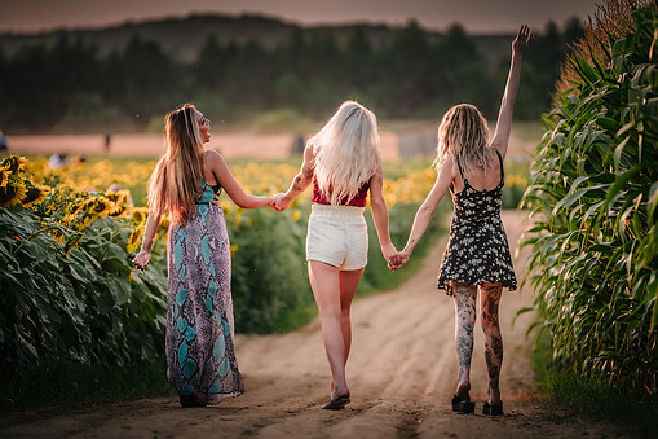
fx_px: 4166
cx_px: 331
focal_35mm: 228
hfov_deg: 9.0
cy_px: 207
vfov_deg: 6.0
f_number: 2.8
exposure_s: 1/250
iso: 80
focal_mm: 200
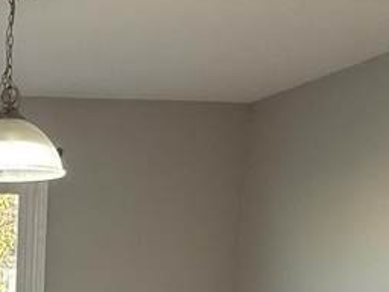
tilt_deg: -8.7
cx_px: -84
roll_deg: -1.1
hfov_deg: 24.9
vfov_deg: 19.4
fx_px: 787
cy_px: 380
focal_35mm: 70
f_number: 2.2
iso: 64
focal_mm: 2.22
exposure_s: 1/123
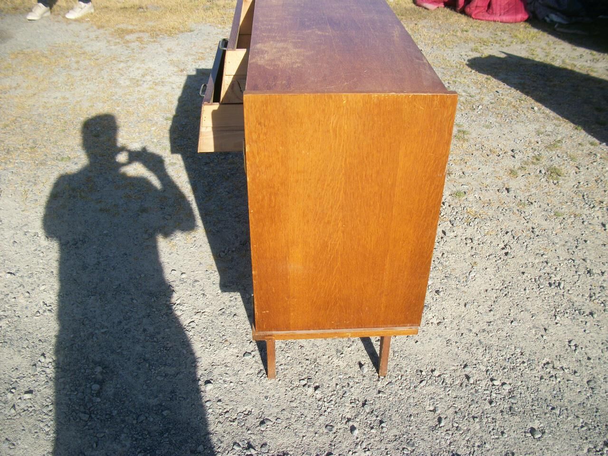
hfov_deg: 56.8
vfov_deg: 44.2
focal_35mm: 32
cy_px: 228
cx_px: 304
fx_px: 562
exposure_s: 1/125
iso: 80
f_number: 8.8
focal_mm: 5.7
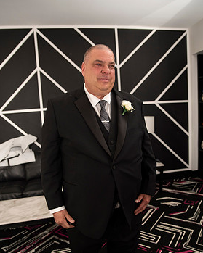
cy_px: 146
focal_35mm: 29
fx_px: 218
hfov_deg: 49.9
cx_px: 105
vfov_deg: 60.1
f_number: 2.8
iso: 1600
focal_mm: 24
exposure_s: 1/1600
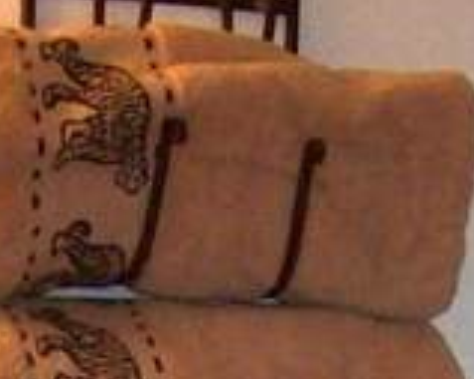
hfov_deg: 6.8
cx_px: 203
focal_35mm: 283
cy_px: 1212
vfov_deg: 5.1
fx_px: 3968
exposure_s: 1/64
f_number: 2.7
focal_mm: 6
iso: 80
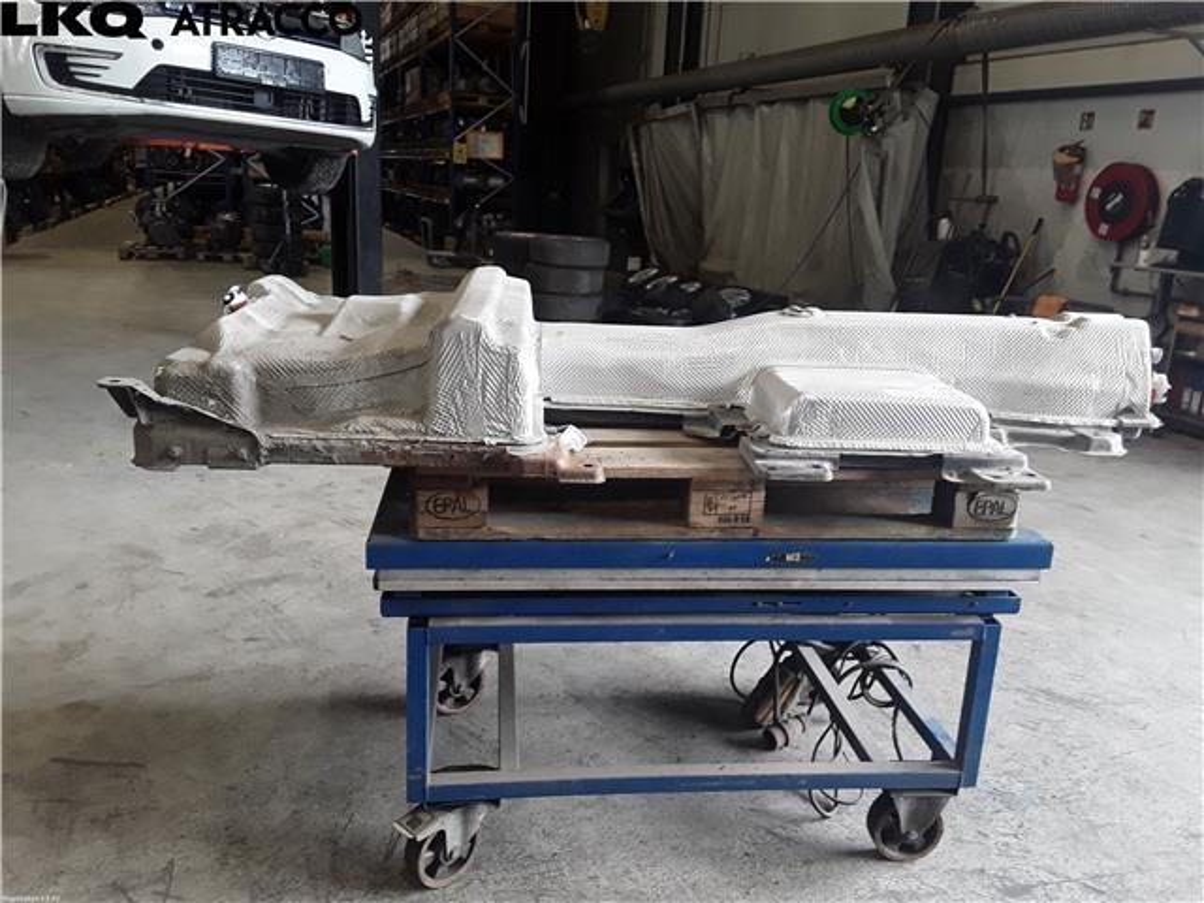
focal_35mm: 28
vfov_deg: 49.7
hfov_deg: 63.4
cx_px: 602
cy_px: 452
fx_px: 974
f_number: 1.9
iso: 50
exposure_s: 1/50
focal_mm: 2.91
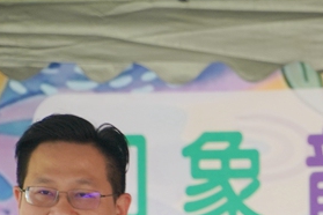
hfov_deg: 6.6
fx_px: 2736
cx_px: 626
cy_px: 447
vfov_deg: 4.4
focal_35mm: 305
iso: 500
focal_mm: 71
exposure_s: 1/160
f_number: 4
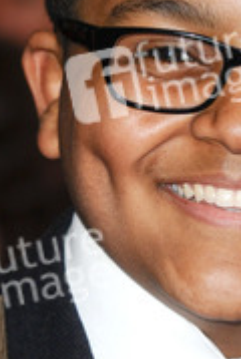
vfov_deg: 5.1
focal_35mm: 402
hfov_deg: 3.4
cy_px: 176
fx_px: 4021
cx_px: 228
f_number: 4.5
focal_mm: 120
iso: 320
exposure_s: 1/200
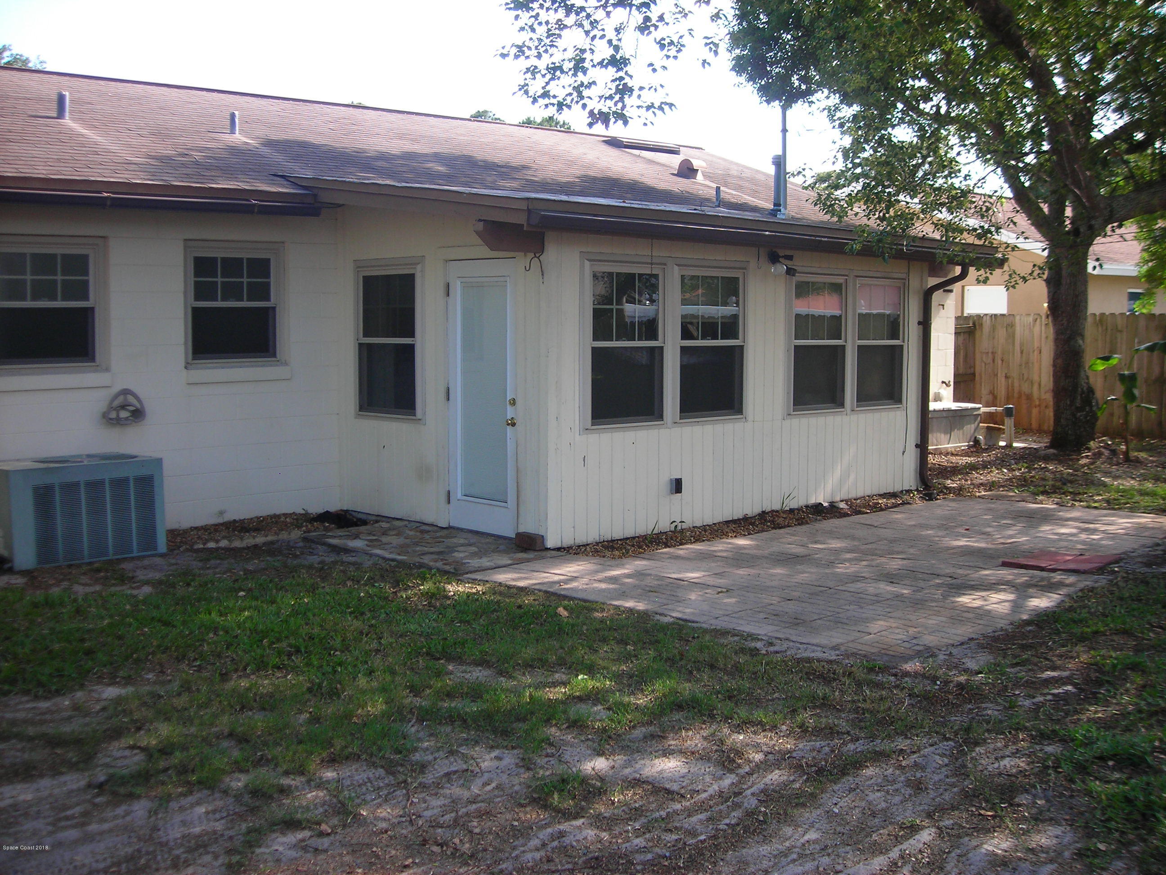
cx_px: 583
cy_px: 438
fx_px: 1280
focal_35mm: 38
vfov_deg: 37.7
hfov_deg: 49.0
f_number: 3.2
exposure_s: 1/130
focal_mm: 6.3
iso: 50
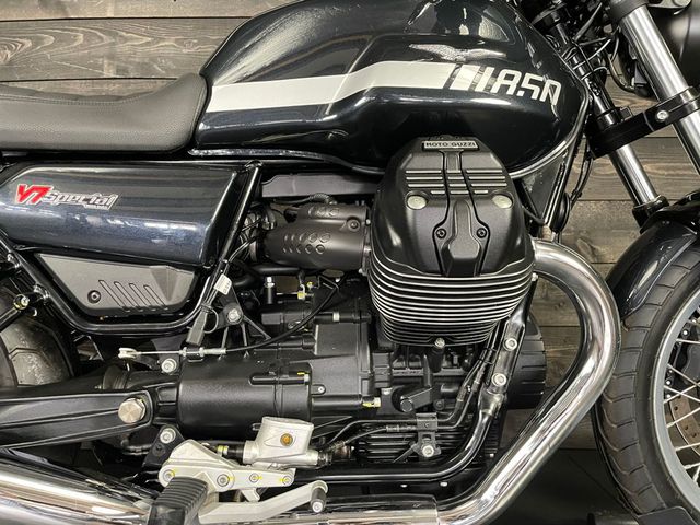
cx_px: 350
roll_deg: +1.2
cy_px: 262
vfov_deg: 53.1
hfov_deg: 67.3
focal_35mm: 26
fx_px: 526
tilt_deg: +0.1
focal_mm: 4.2
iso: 500
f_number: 1.6
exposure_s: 1/50
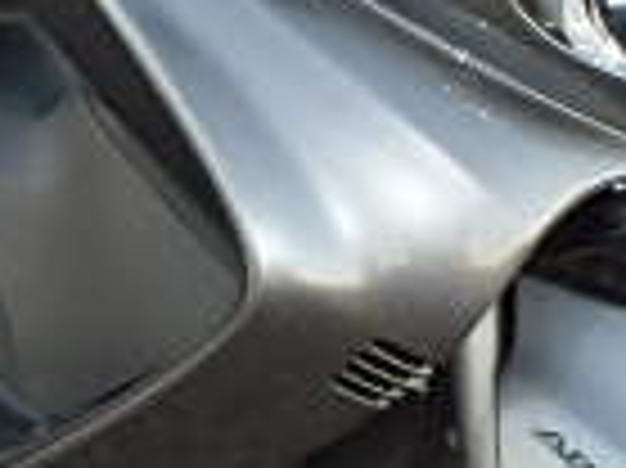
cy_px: 14
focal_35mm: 97
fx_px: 1753
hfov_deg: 20.1
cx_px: 162
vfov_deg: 15.0
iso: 200
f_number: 3.5
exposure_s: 1/60
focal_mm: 3.7
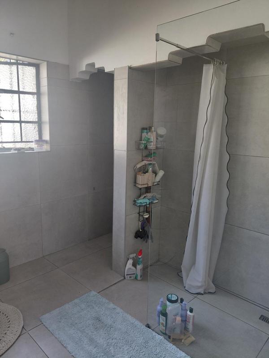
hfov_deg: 54.9
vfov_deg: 69.4
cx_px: 134
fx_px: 259
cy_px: 179
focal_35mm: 25
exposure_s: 1/120
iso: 125
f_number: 1.8
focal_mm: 4.69
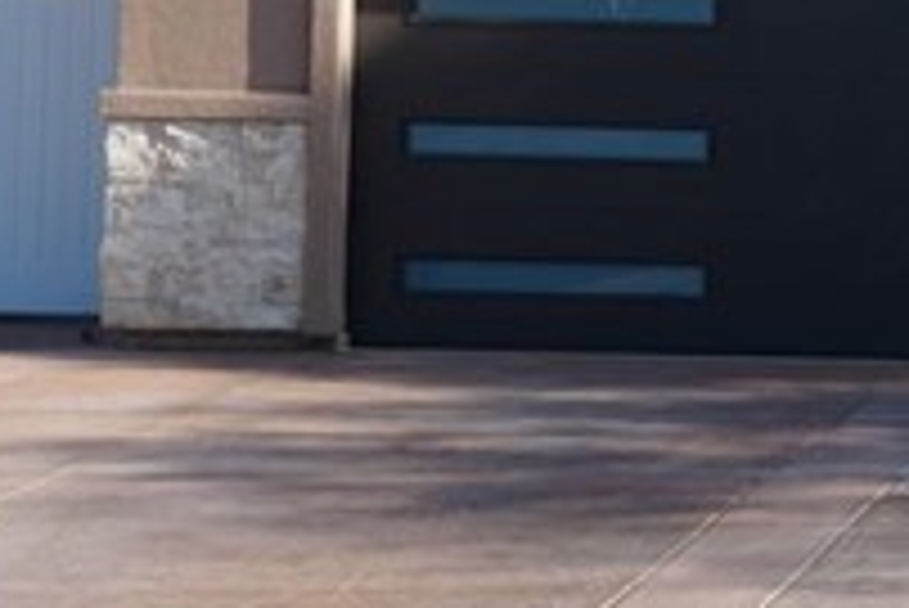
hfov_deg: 9.4
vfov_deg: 6.7
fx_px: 5193
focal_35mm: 206
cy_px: -56
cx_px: 1809
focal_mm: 27
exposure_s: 1/125
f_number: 10
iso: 100
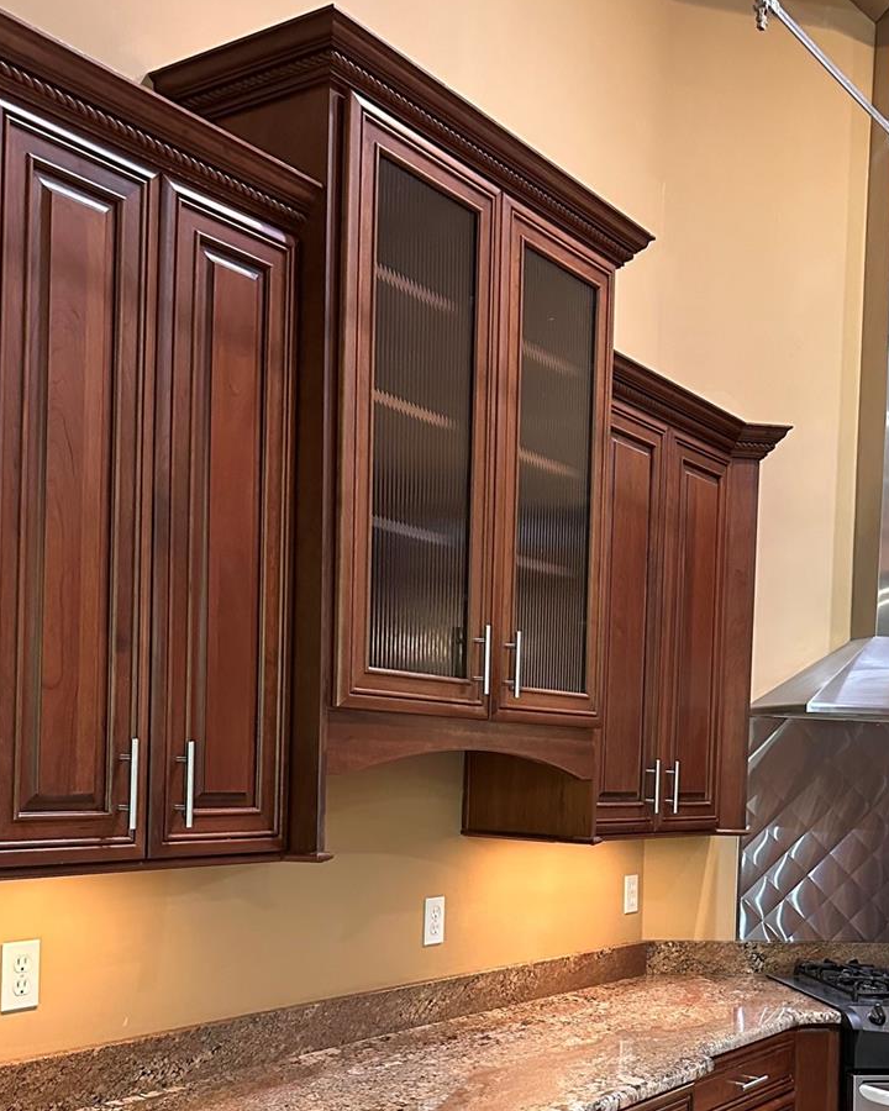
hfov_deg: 37.0
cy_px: 775
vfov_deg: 44.8
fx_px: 1316
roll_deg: -2.1
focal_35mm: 40
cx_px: 586
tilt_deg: +0.3
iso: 800
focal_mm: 6.86
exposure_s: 1/60
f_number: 1.78
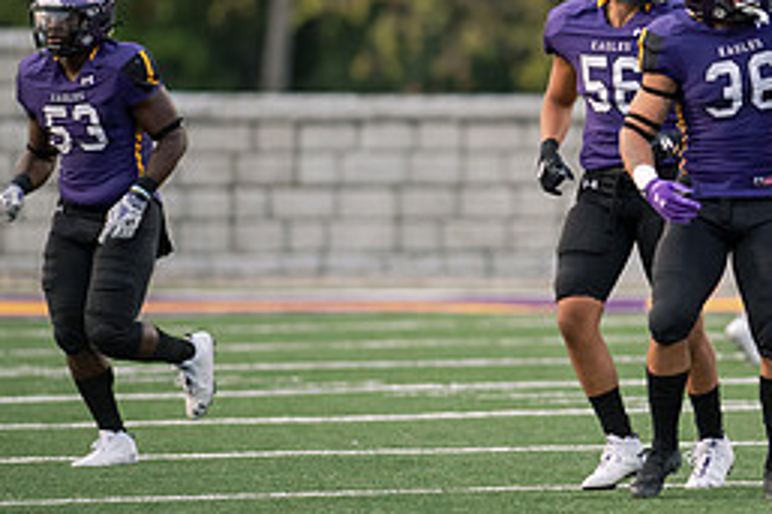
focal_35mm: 677
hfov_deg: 3.0
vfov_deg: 2.0
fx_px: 14508
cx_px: 736
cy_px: 113
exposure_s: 1/800
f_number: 2.8
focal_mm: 300
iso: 2000
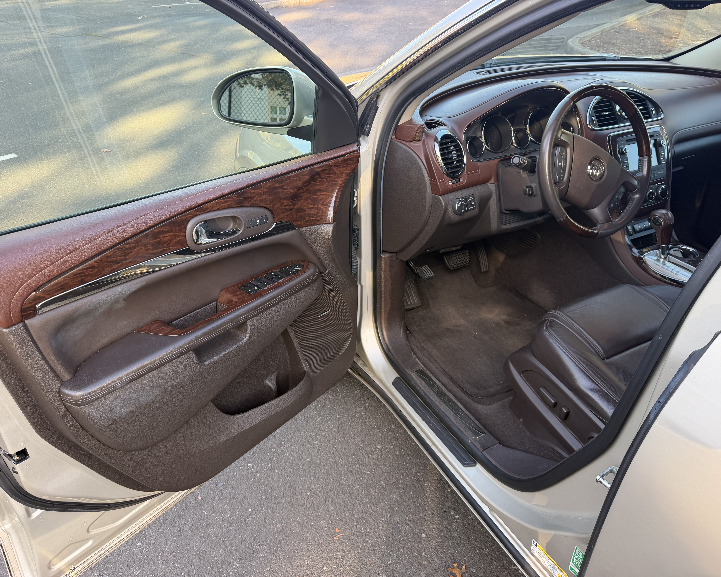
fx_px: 533
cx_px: 359
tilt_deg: -29.5
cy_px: 288
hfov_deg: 68.1
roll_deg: -0.4
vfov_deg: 56.8
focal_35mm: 25
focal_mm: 6.76
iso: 100
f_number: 1.78
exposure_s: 1/150
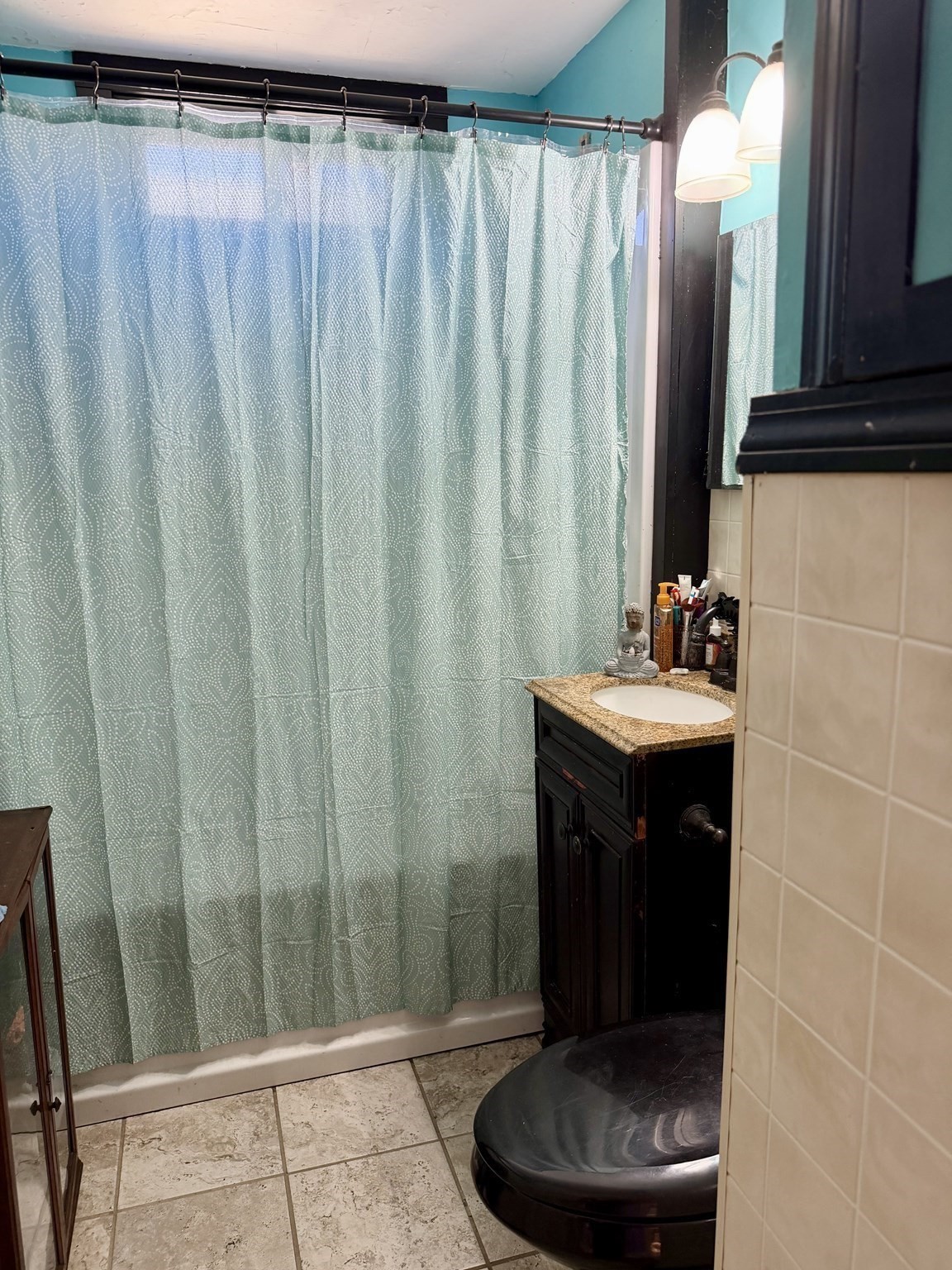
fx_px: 880
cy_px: 635
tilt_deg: -9.8
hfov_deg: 56.8
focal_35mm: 24
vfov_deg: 71.6
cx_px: 476
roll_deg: +0.5
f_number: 1.78
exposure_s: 1/60
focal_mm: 6.76
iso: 200
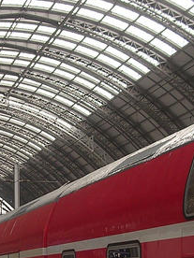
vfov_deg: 22.0
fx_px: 658
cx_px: 27
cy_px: 199
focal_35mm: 88
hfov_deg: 16.6
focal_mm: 5.8
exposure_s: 1/108
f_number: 2.8
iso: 100
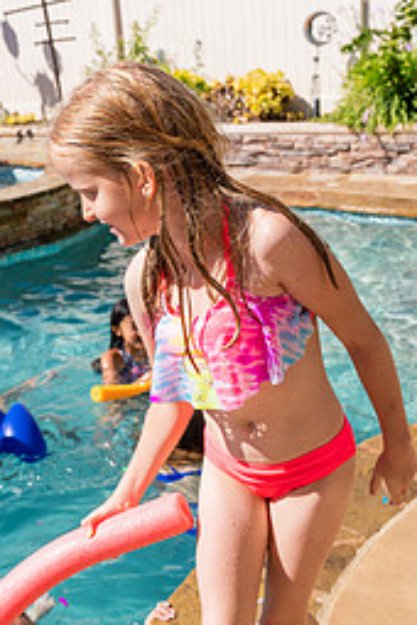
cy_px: 397
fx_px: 921
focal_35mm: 53
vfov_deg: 37.3
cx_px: 137
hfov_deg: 25.4
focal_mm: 30
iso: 160
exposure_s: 1/800
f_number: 6.3
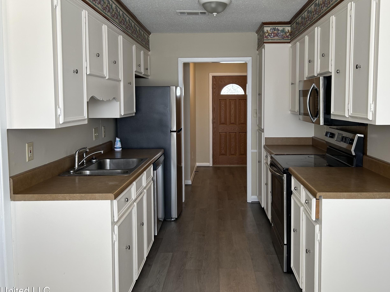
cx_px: 216
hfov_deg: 56.7
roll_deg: +1.1
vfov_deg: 44.1
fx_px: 360
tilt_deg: -2.9
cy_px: 128
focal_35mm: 32
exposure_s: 1/121
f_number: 1.5
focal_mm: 5.7
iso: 64
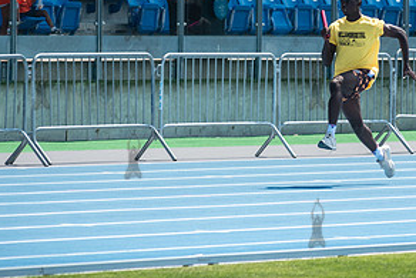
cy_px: 107
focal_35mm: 402
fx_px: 4647
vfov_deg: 3.4
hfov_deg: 5.1
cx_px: 278
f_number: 4.5
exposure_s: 1/1600
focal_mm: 185
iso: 250
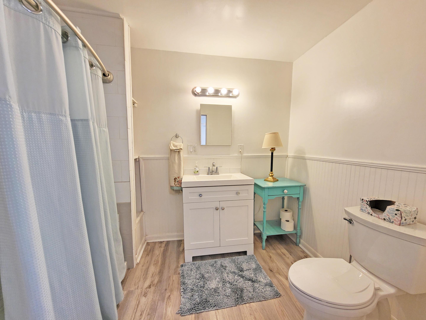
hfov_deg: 106.2
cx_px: 213
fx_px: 160
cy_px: 160
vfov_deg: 89.9
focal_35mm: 13
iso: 64
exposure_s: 1/60
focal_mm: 1.74
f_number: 2.2
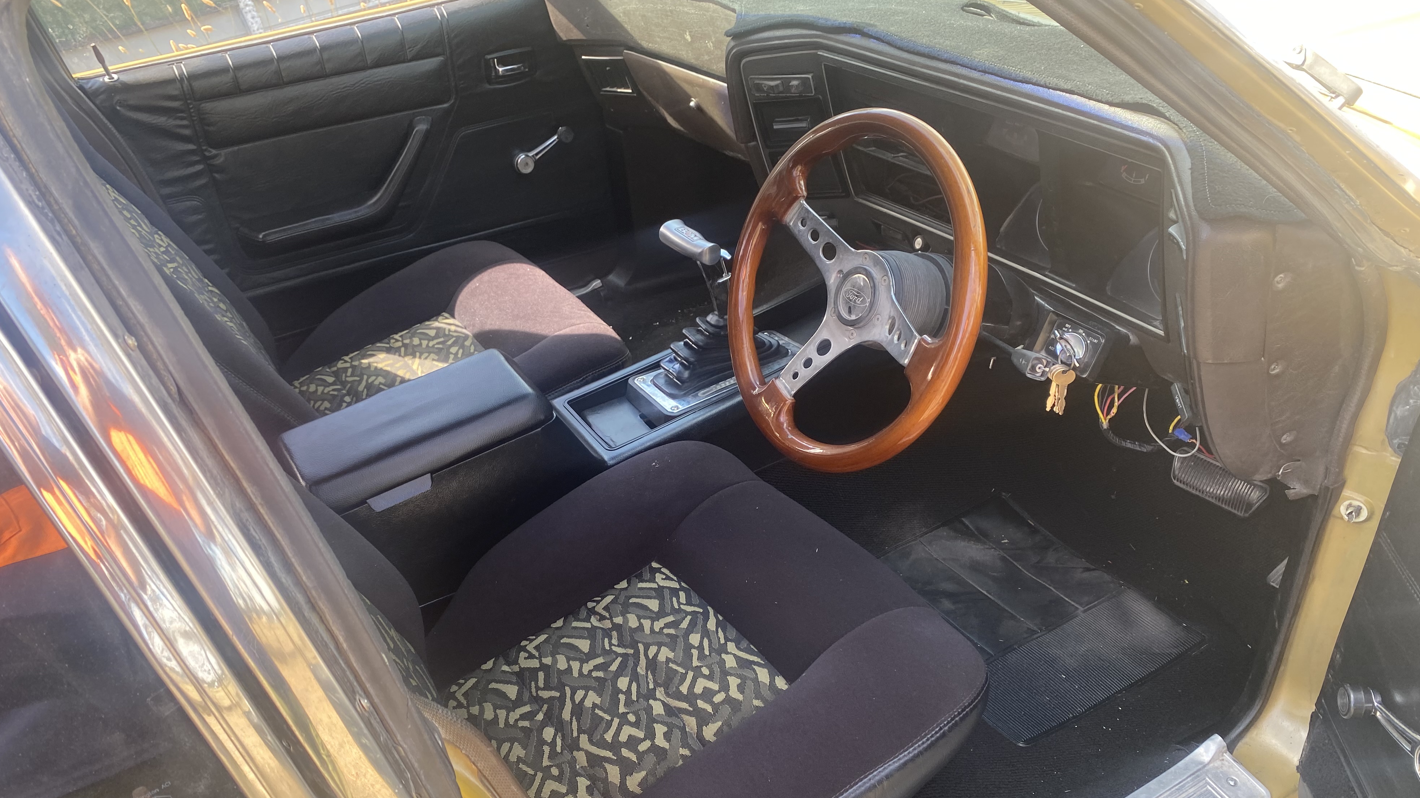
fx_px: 1092
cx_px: 704
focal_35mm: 29
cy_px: 484
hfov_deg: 66.1
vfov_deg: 40.0
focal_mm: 4.25
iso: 40
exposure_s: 1/122
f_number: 1.8
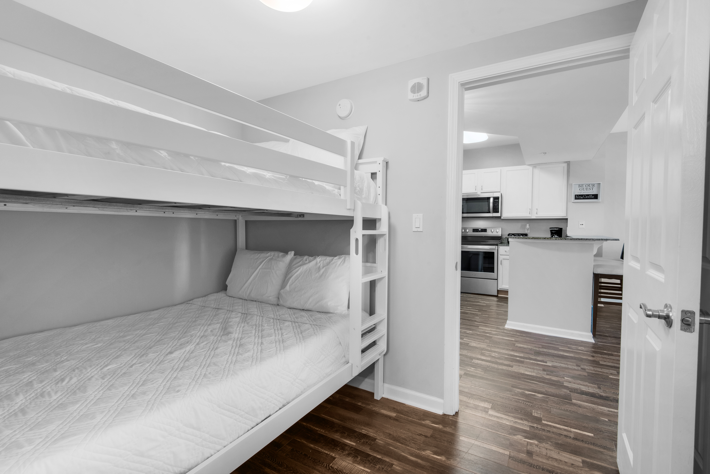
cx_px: 355
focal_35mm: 16
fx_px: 316
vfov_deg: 73.8
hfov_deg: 96.7
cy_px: 237
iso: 200
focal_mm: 16
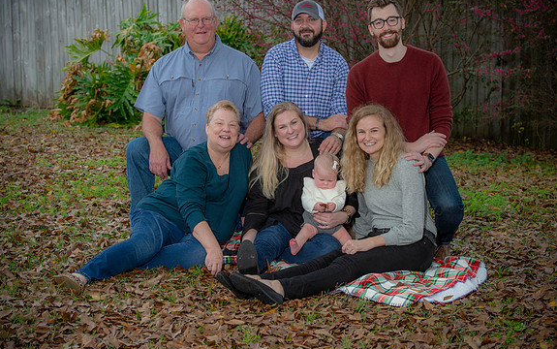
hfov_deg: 26.1
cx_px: 281
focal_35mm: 79
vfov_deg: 16.5
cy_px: 152
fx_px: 1200
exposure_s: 1/200
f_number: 5.6
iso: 160
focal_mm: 70
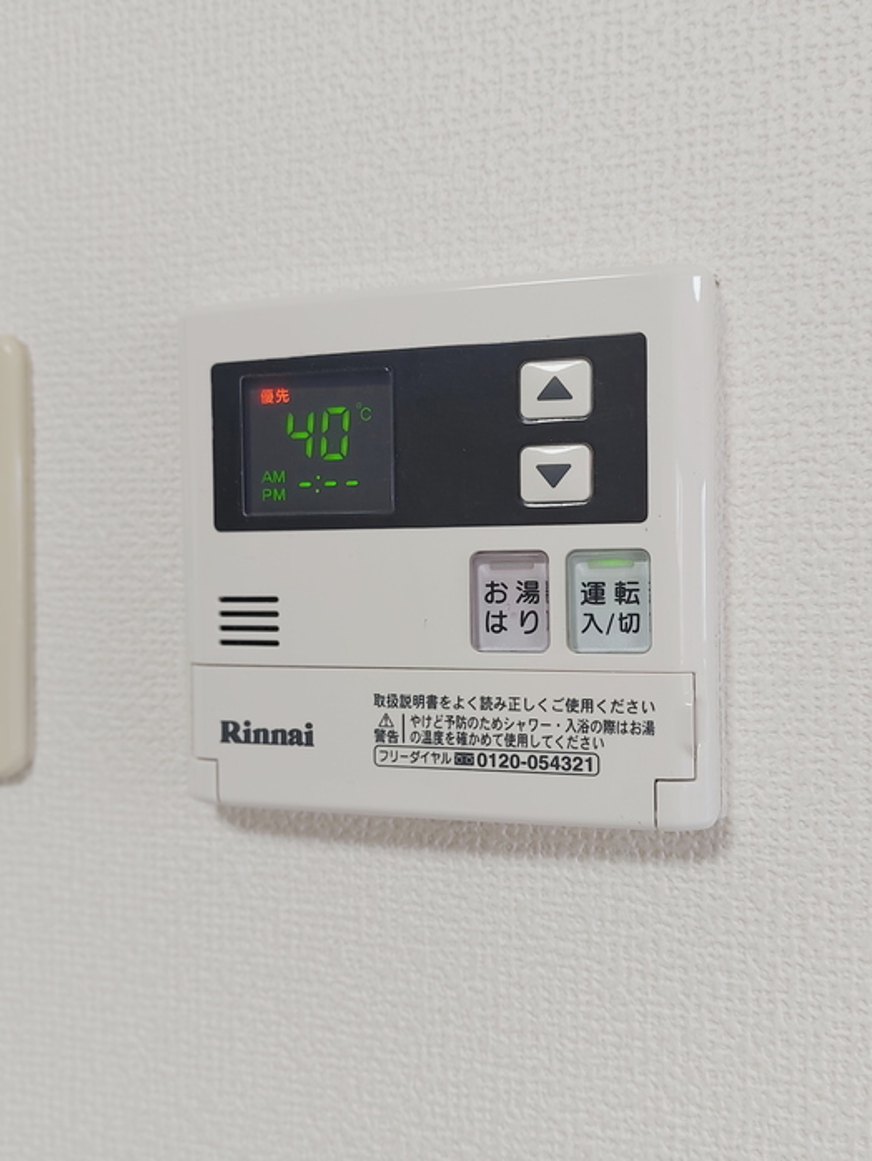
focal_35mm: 33
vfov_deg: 55.3
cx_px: 439
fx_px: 1108
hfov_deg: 43.0
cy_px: 587
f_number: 1.8
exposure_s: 1/24
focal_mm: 5.23
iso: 32
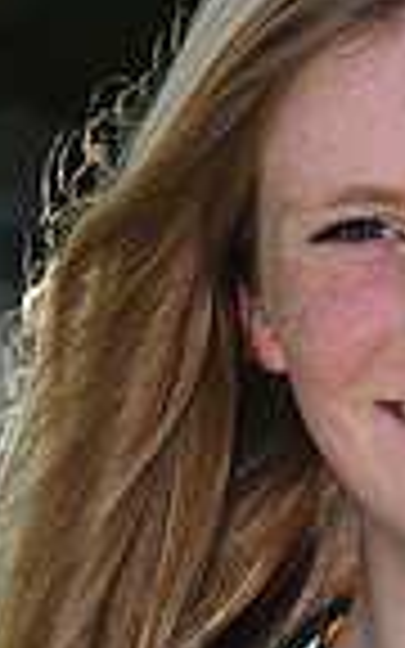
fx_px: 14499
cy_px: 824
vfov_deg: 2.6
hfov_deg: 1.6
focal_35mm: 821
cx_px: 378
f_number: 4.5
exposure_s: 1/1000
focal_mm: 200
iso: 200
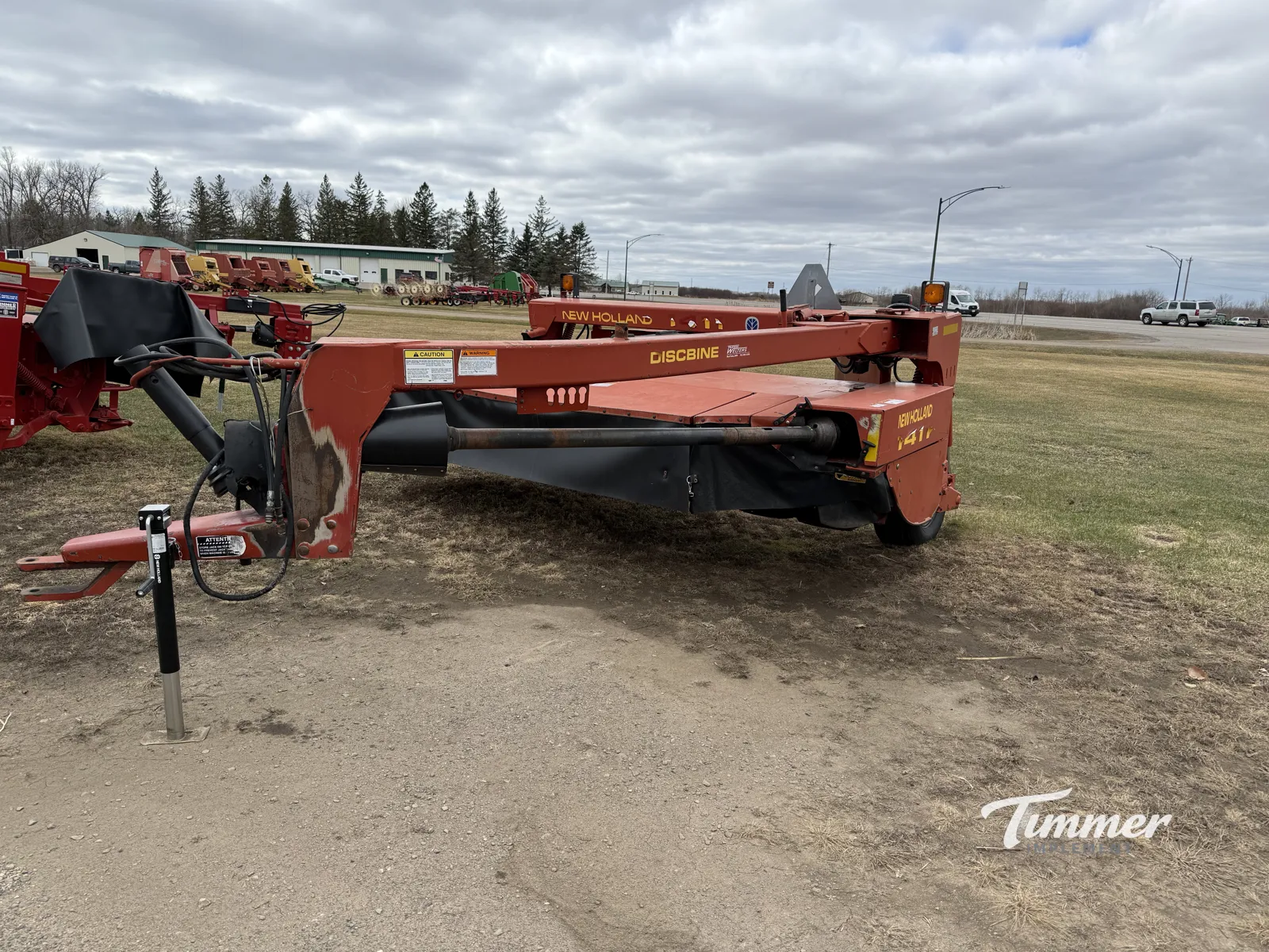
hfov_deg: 71.6
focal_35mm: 24
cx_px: 634
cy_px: 476
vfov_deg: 56.8
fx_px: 880
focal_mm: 6.76
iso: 80
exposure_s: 1/3425
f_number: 1.78
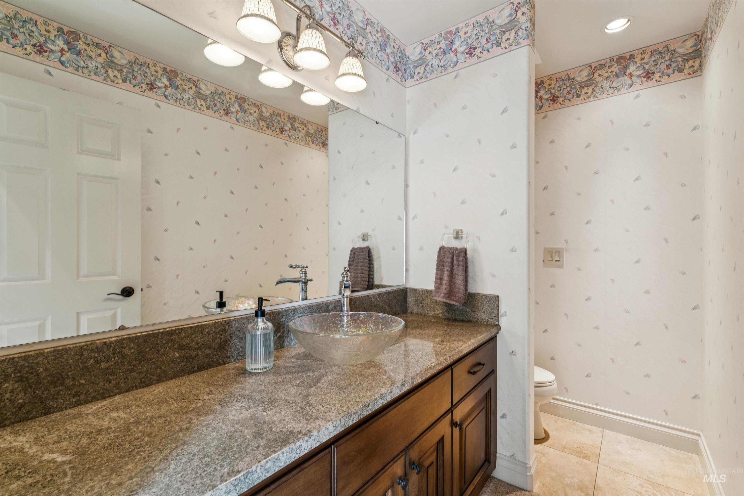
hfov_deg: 97.1
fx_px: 329
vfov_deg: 74.1
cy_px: 248
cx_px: 372
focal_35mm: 16
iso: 400
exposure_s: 1/2.5
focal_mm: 15.9
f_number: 13
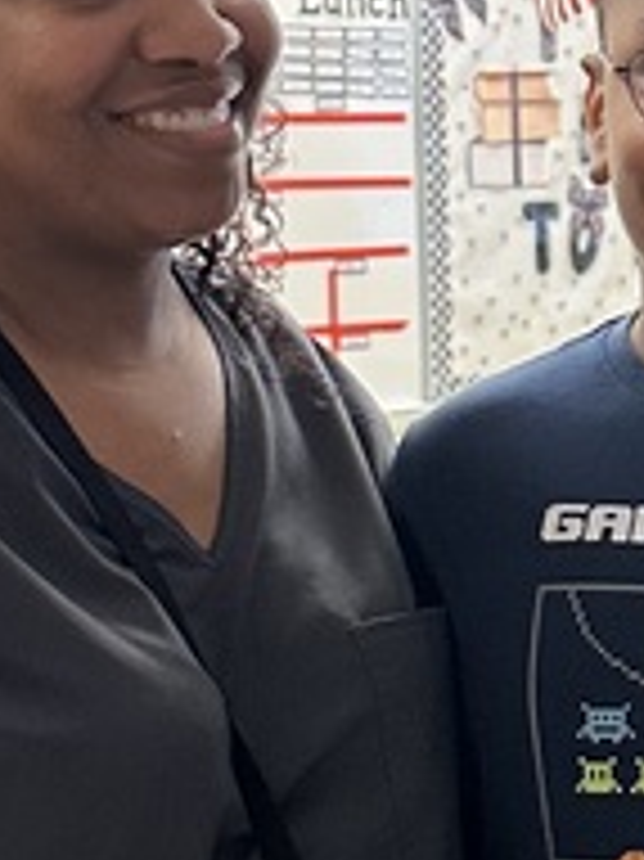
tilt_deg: -6.0
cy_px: 536
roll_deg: +0.0
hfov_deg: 11.1
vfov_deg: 15.3
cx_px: 919
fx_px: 3203
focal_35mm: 129
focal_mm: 6.86
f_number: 1.78
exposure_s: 1/60
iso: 250
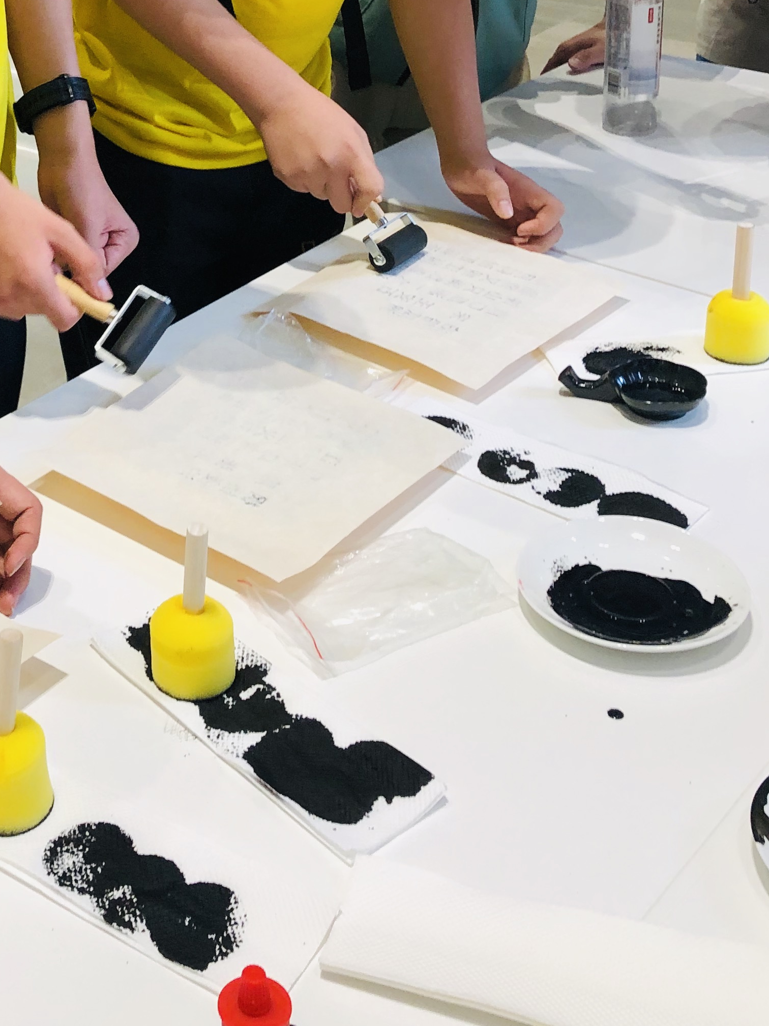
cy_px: 50
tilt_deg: -16.1
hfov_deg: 25.4
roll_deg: +3.3
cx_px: 94
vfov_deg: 32.2
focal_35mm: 56
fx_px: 1659
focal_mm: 4
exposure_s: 1/33
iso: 32
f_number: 1.8
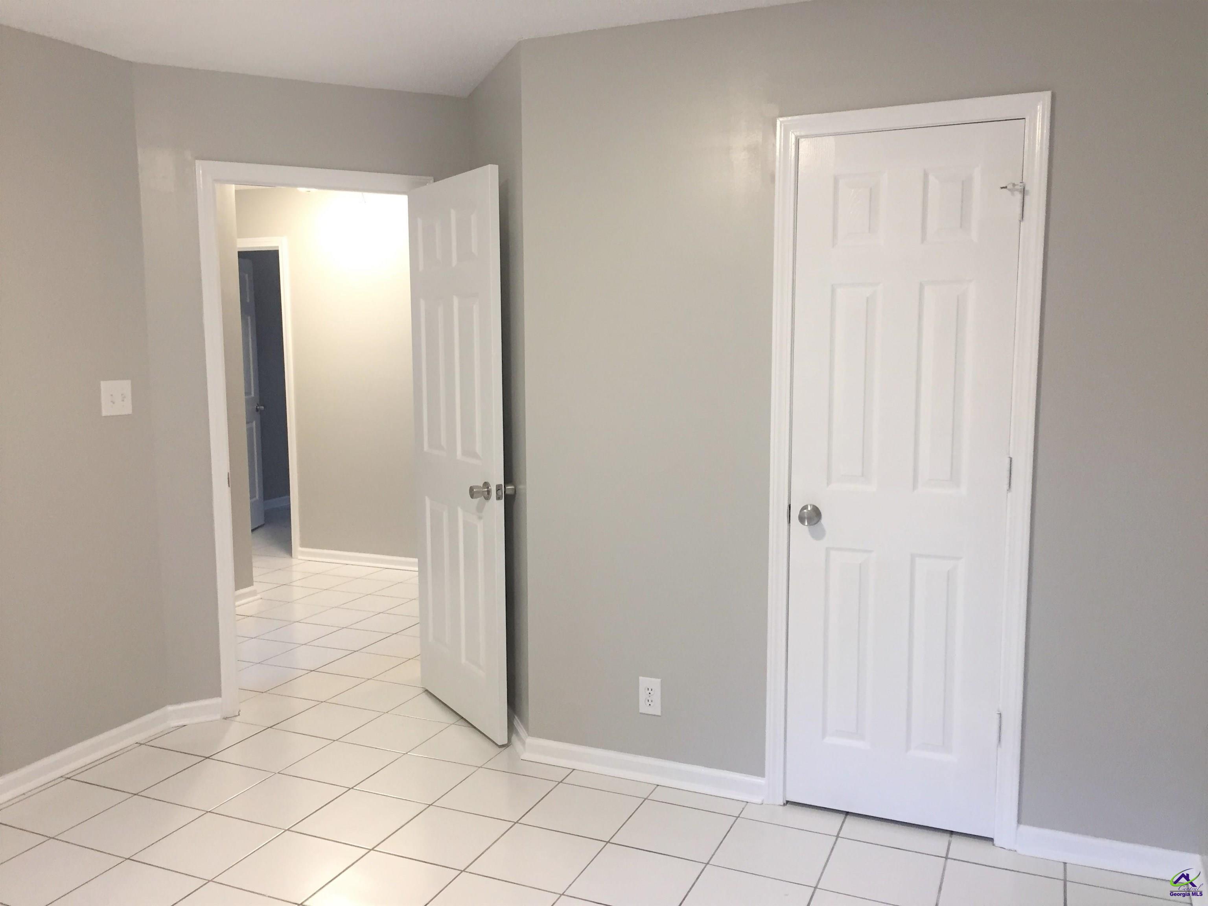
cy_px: 453
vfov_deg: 48.2
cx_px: 604
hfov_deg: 61.7
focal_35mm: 29
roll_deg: -0.1
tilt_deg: -7.0
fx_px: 1012
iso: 100
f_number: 2.2
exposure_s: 1/30
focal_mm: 4.15
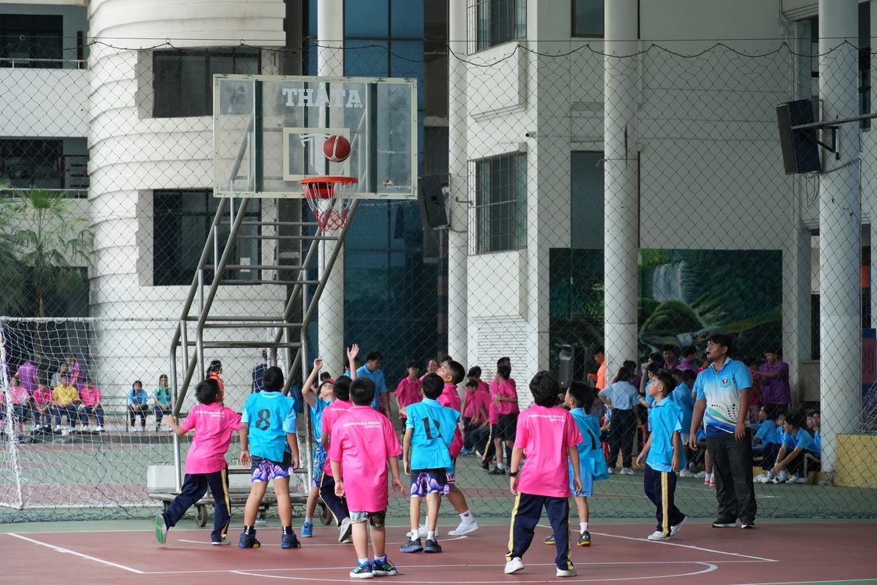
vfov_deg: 11.1
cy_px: 292
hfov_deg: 16.7
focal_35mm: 123
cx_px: 438
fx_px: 2996
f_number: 5.6
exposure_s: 1/640
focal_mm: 82
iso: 2000
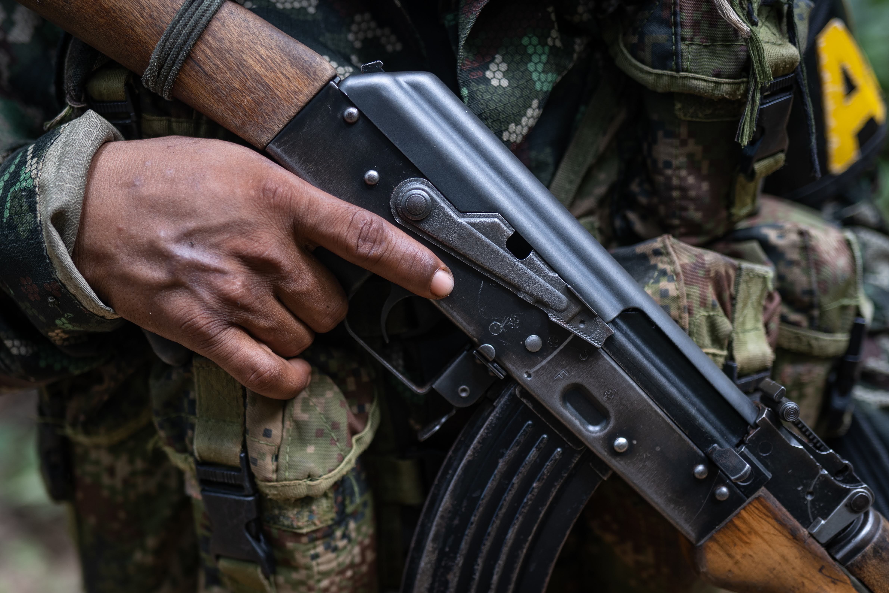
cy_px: 373
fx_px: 1089
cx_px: 353
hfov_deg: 44.2
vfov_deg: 30.3
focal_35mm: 44
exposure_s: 1/160
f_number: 2
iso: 125
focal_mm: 35
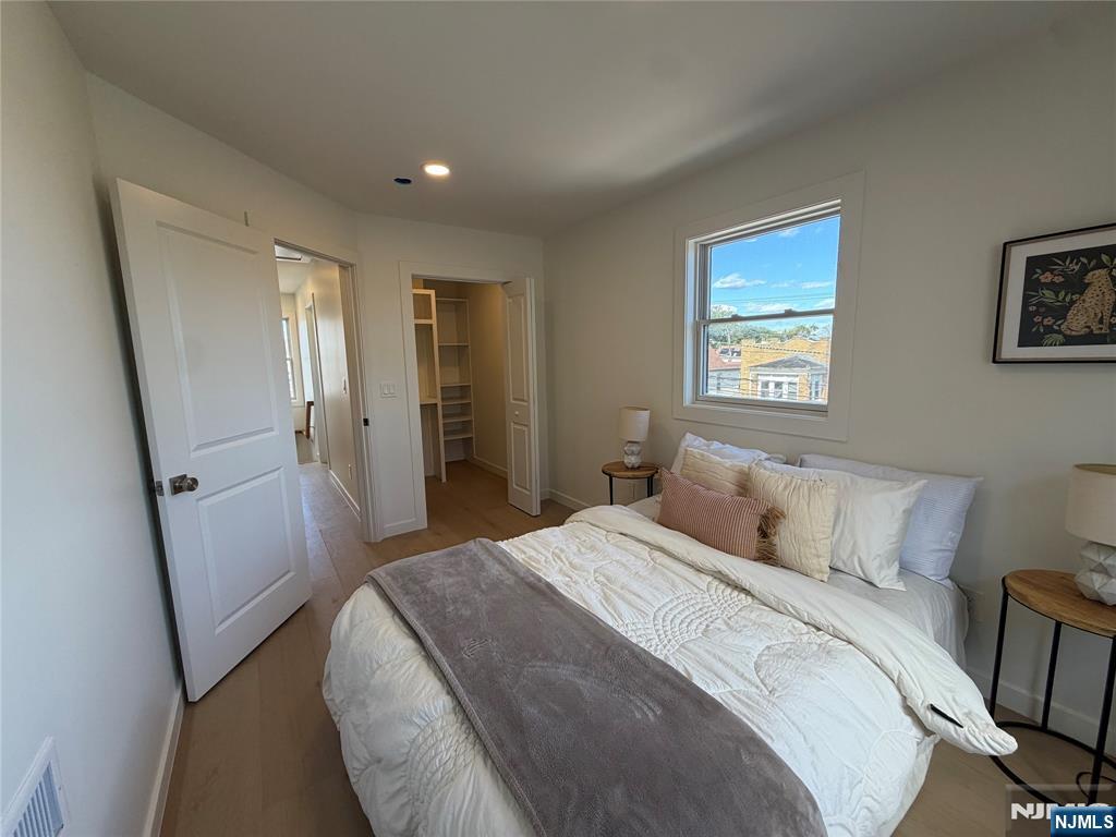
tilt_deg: -7.7
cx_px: 558
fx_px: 451
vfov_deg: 85.7
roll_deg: +1.1
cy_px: 418
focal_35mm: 14
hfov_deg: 102.1
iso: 80
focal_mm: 2.22
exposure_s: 1/120
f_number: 2.2
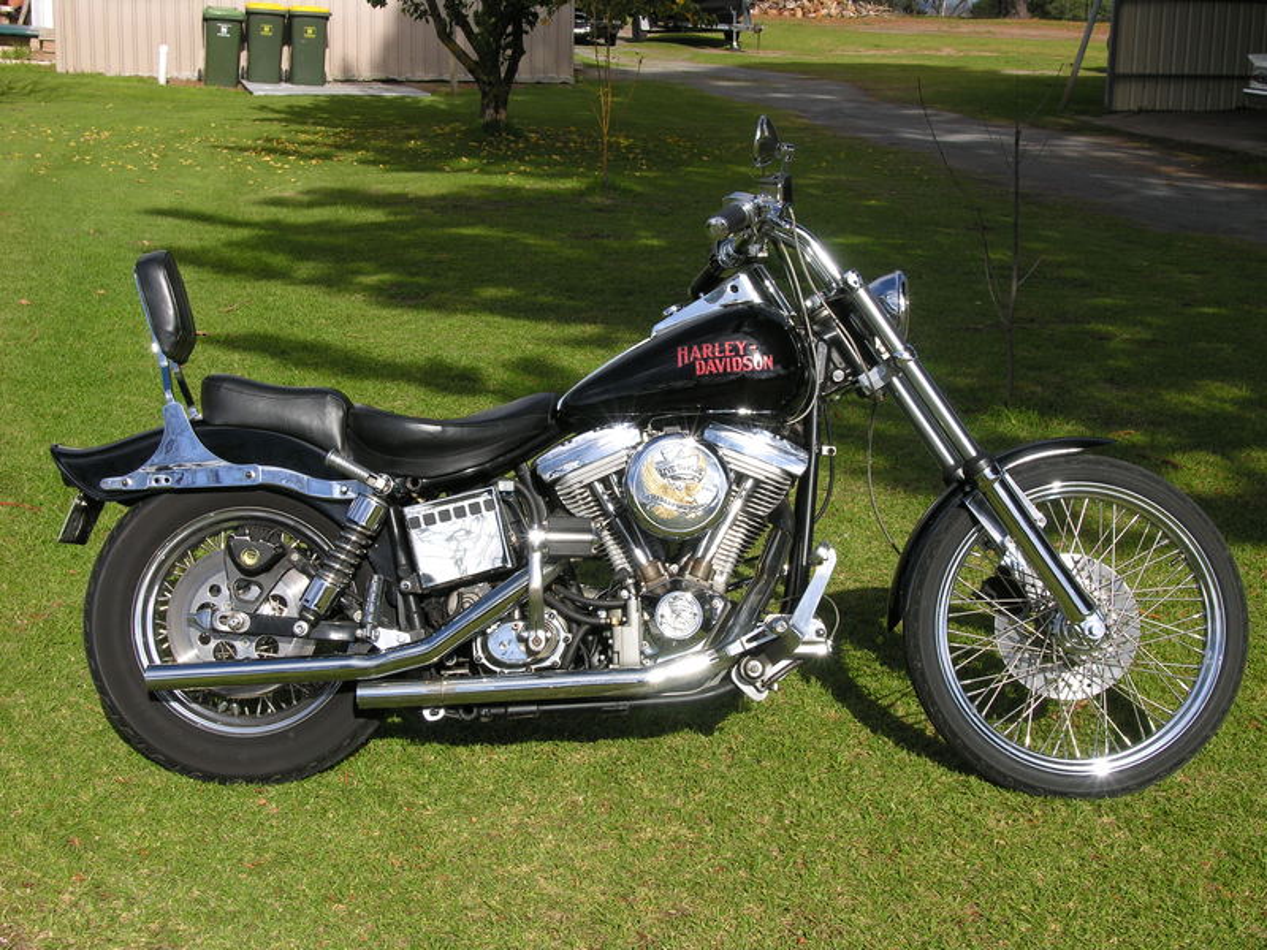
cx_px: 634
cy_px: 475
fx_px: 1903
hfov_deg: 36.8
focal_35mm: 52
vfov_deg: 28.0
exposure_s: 1/252
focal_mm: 13.2
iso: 50
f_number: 6.5
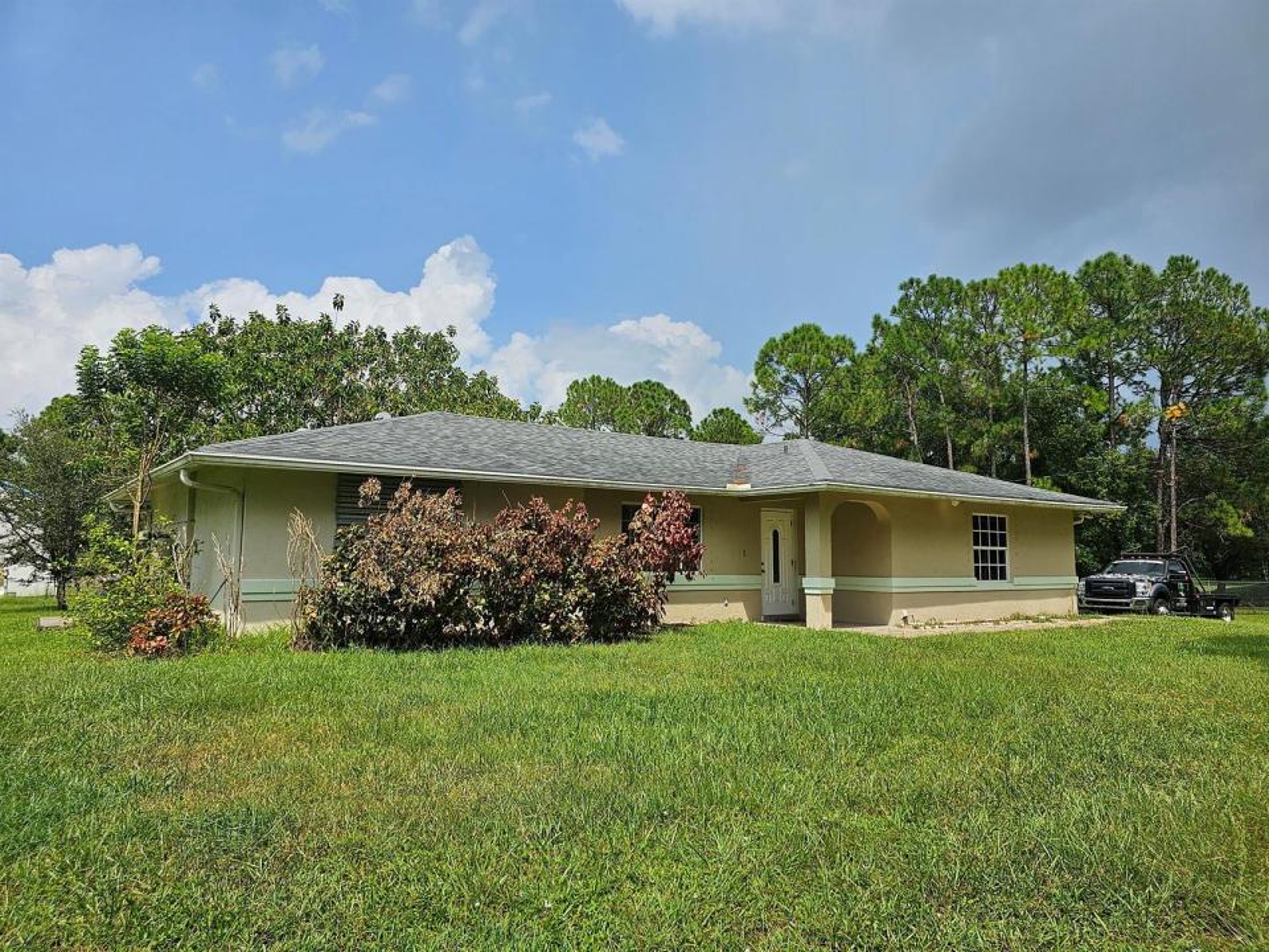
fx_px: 843
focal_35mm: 23
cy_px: 476
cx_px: 634
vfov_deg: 58.9
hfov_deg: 73.9
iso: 12
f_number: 1.7
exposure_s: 1/1597
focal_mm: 6.3
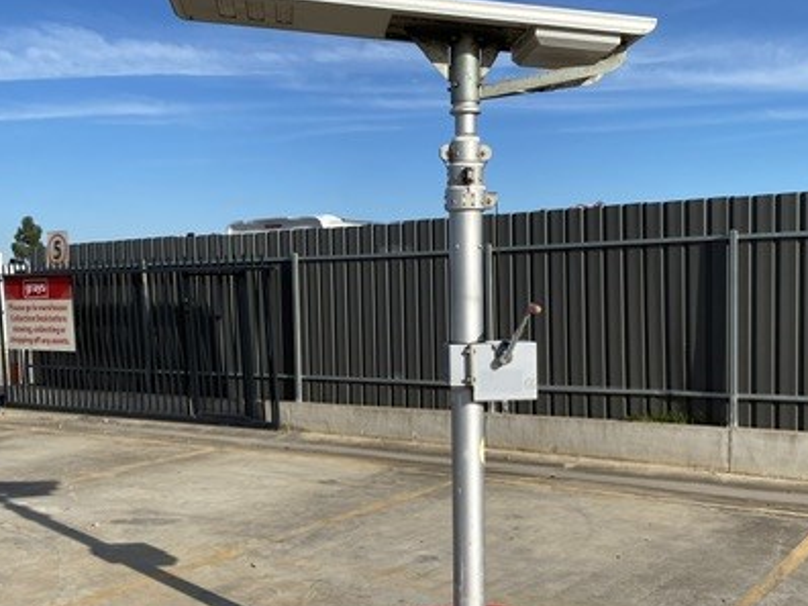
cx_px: 439
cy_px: 388
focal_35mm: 42
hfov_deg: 44.7
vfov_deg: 34.1
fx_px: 980
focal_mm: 4.25
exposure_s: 1/3205
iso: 32
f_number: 1.8
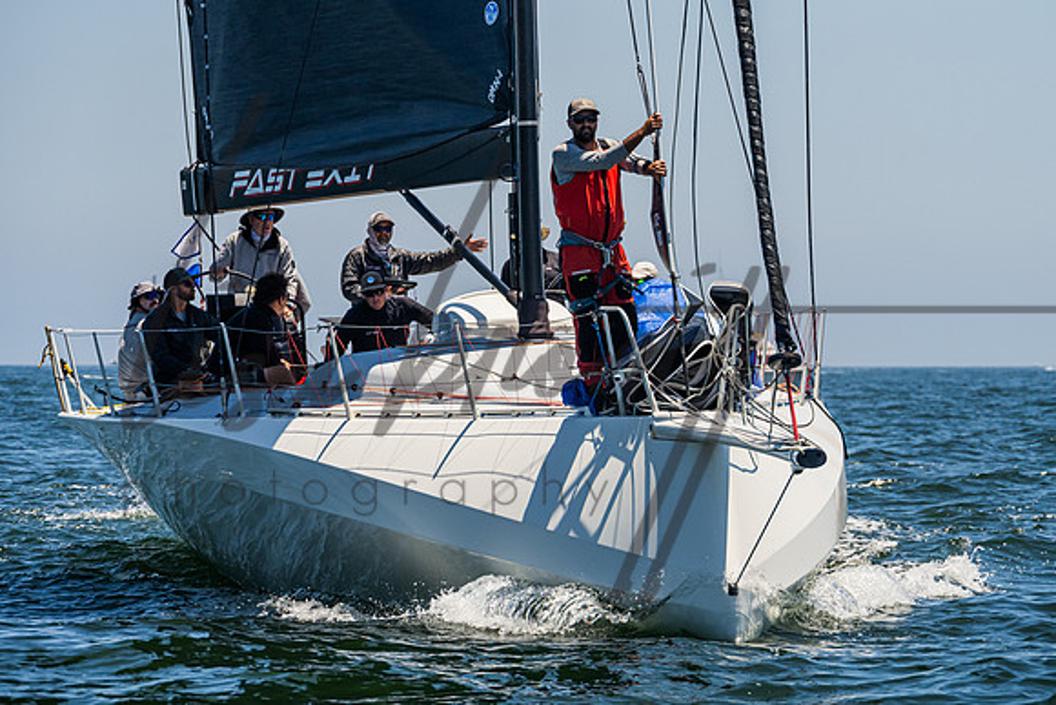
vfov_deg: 5.3
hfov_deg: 8.0
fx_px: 7544
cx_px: 591
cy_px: 286
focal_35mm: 257
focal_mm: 200
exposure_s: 1/2500
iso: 500
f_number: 8
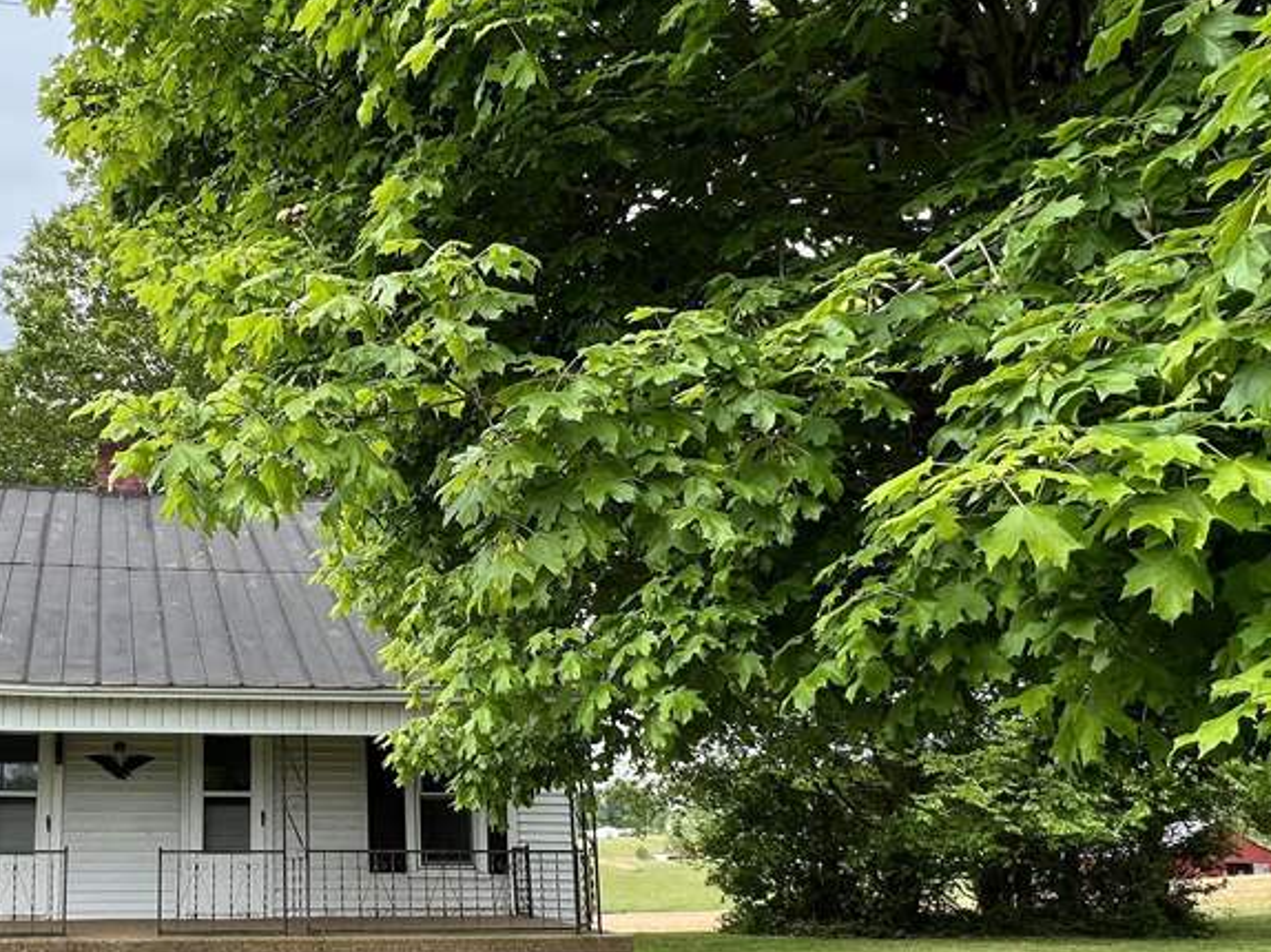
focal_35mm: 29
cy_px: 655
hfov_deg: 56.9
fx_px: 1064
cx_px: 244
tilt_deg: +8.7
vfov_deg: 47.2
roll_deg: -0.3
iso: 32
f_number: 1.8
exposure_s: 1/433
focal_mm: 1.57
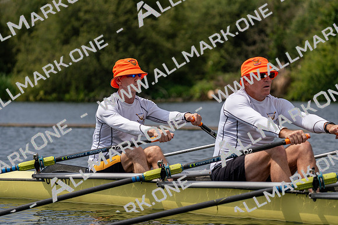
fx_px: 1878
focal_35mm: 200
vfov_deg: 6.9
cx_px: 169
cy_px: 112
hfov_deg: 10.3
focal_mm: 200
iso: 160
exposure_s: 1/1600
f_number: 5.6
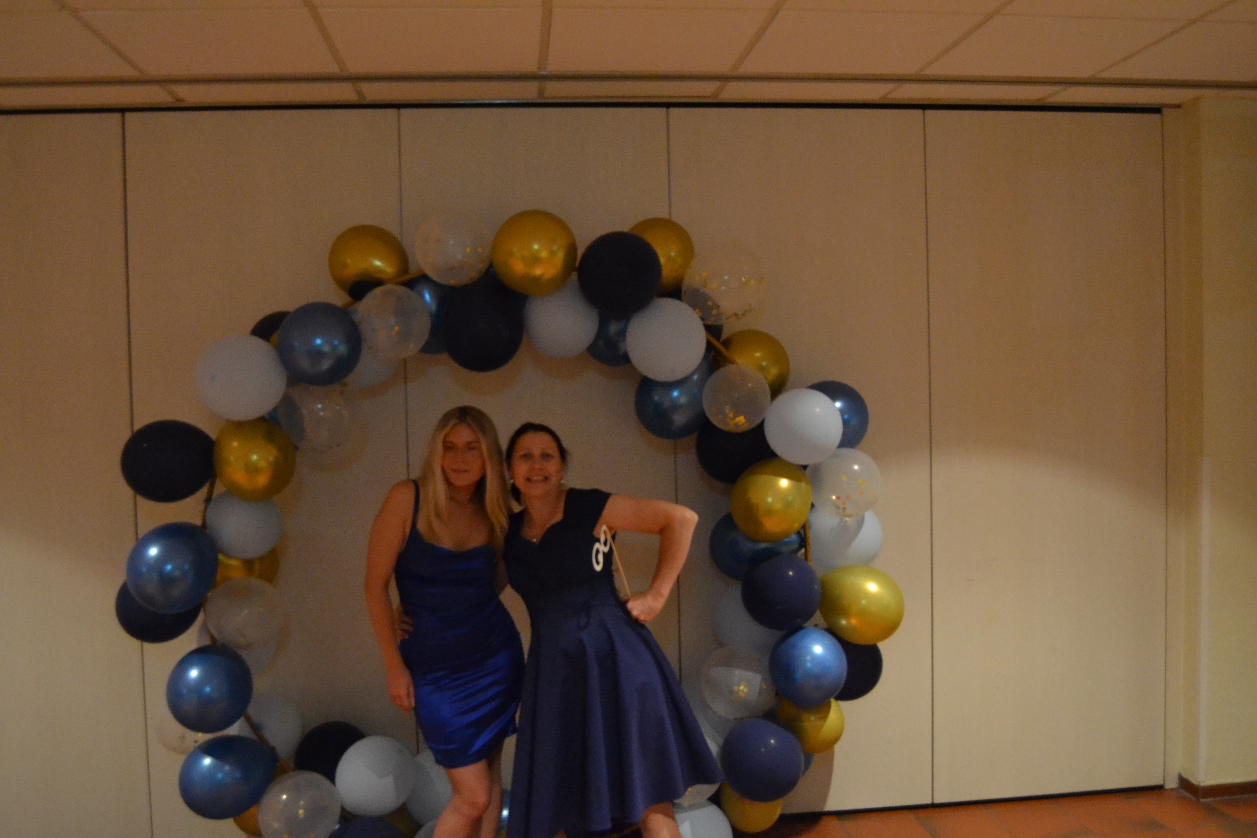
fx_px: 1047
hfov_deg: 61.9
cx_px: 628
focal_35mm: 30
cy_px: 419
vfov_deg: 43.6
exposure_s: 1/50
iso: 3200
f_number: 3.5
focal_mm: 20
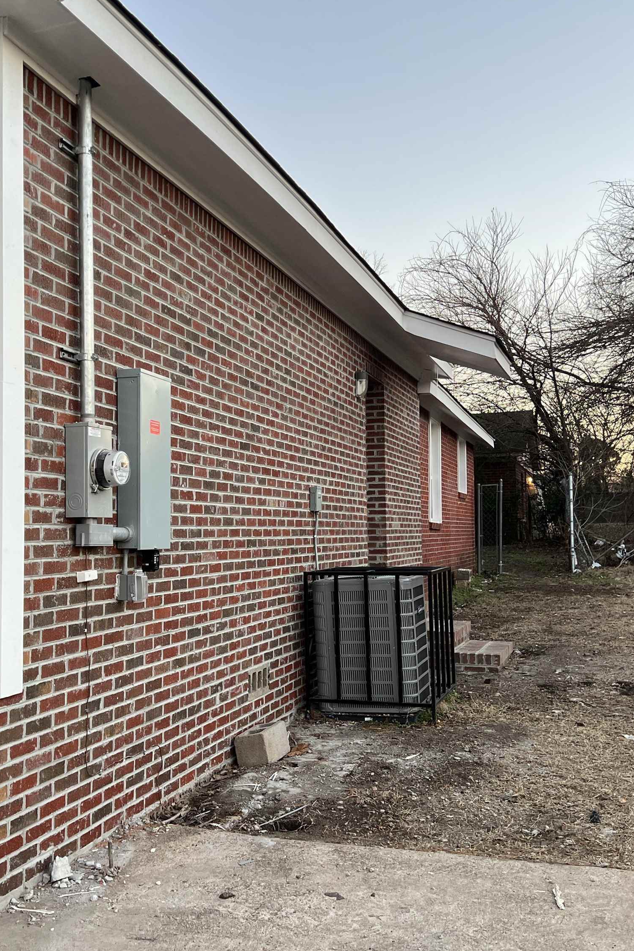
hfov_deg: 35.8
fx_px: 977
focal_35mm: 37
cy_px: 483
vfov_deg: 51.9
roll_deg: +0.9
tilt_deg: +4.0
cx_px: 240
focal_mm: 5.7
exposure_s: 1/118
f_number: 1.5
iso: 125
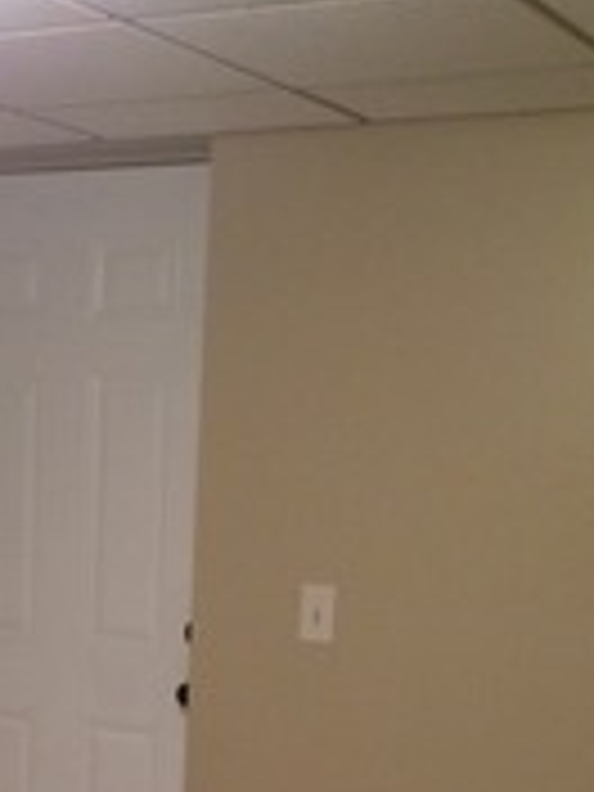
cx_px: 126
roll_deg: -1.3
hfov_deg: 18.5
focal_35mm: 79
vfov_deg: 22.9
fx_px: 1807
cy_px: 922
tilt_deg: -14.4
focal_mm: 4.15
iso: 250
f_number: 2.2
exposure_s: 1/20
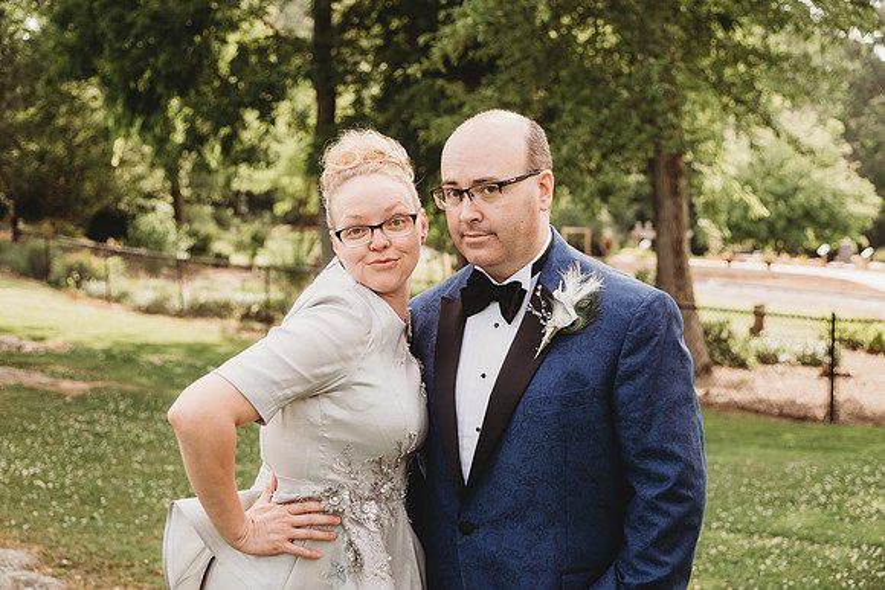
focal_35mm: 50
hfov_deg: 39.6
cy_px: 295
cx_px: 442
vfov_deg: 27.0
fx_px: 1229
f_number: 4
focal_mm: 50
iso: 200
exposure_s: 1/500
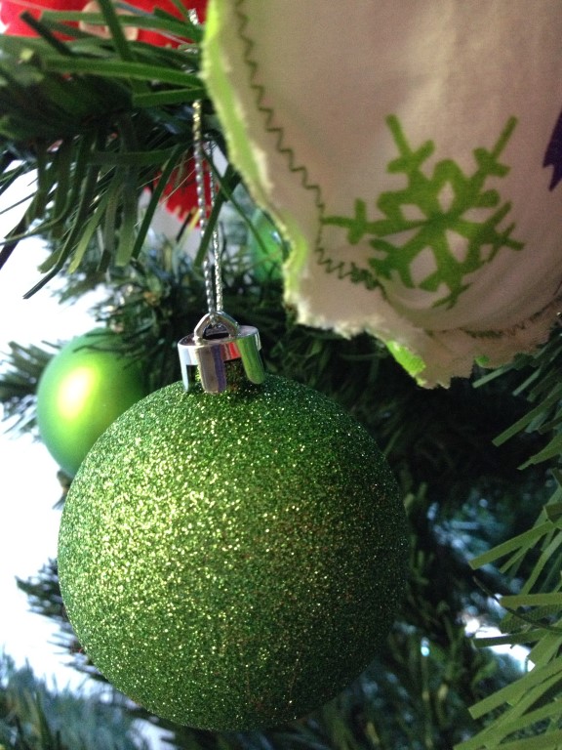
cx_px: 281
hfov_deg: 40.7
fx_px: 758
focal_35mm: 35
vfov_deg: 52.6
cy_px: 375
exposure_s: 1/15
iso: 400
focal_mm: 4.28
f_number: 2.4
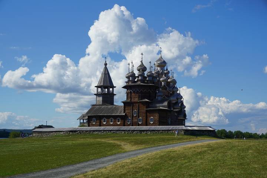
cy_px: 89
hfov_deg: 38.9
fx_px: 378
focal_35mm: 51
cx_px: 134
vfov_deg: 26.5
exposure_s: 1/250
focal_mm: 34
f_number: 11
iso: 100
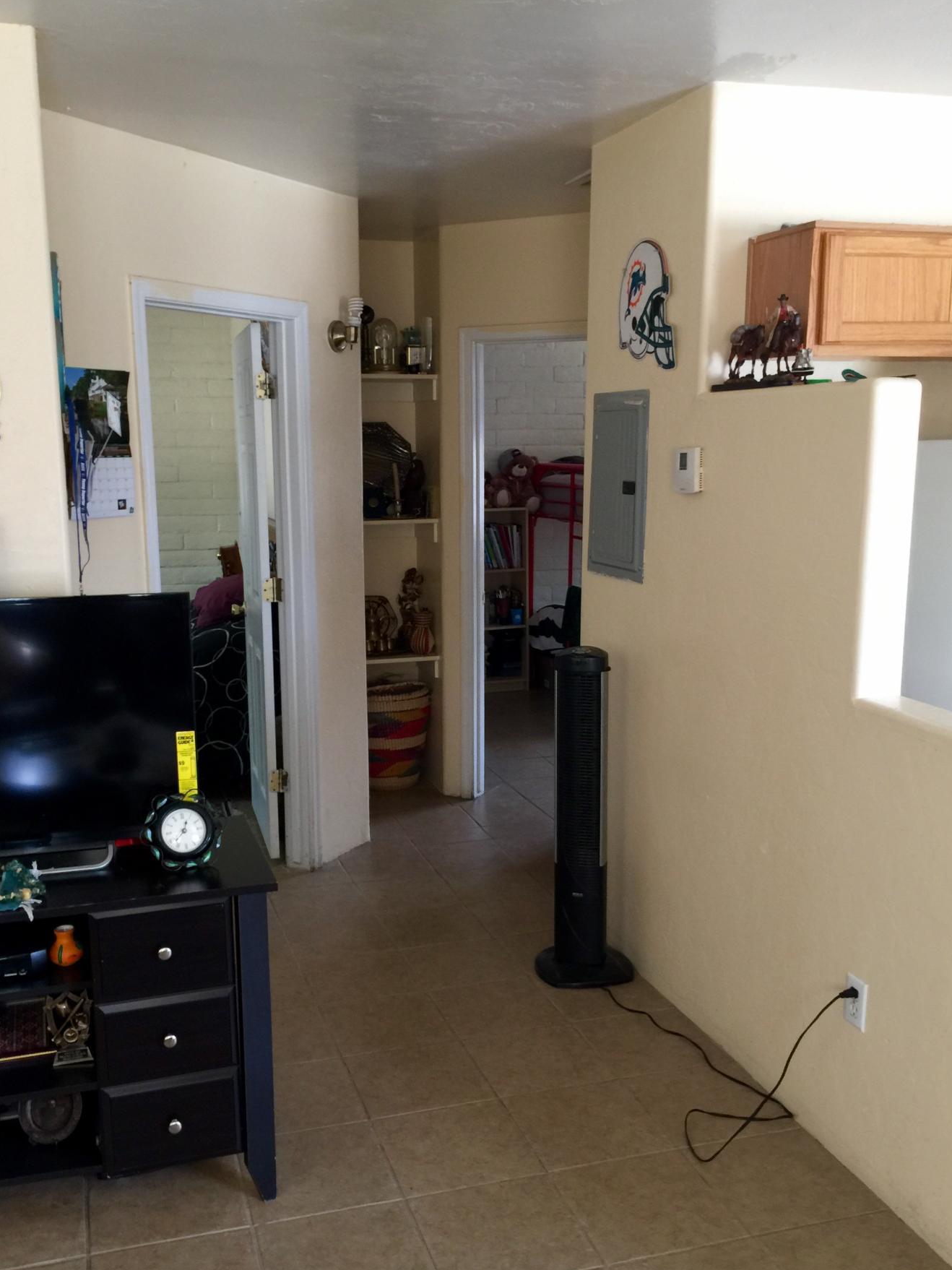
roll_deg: +0.1
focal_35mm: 33
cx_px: 449
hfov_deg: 42.9
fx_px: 1210
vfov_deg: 55.3
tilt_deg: -11.3
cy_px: 693
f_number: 2.2
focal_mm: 4.15
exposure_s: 1/15
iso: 50
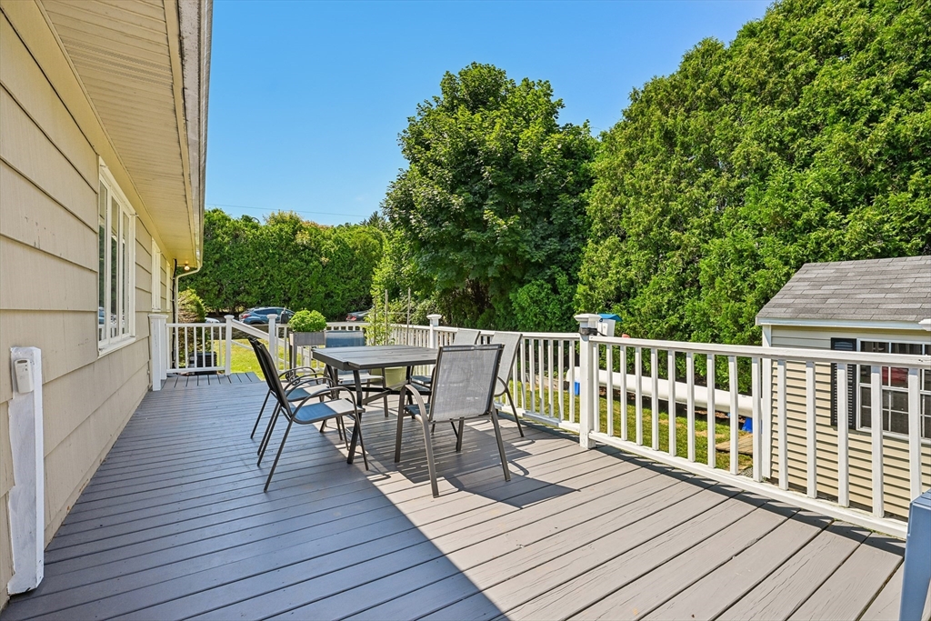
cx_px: 466
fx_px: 414
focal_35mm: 16
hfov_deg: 96.7
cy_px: 310
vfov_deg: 73.8
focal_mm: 16
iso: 400
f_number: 8
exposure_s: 1/640
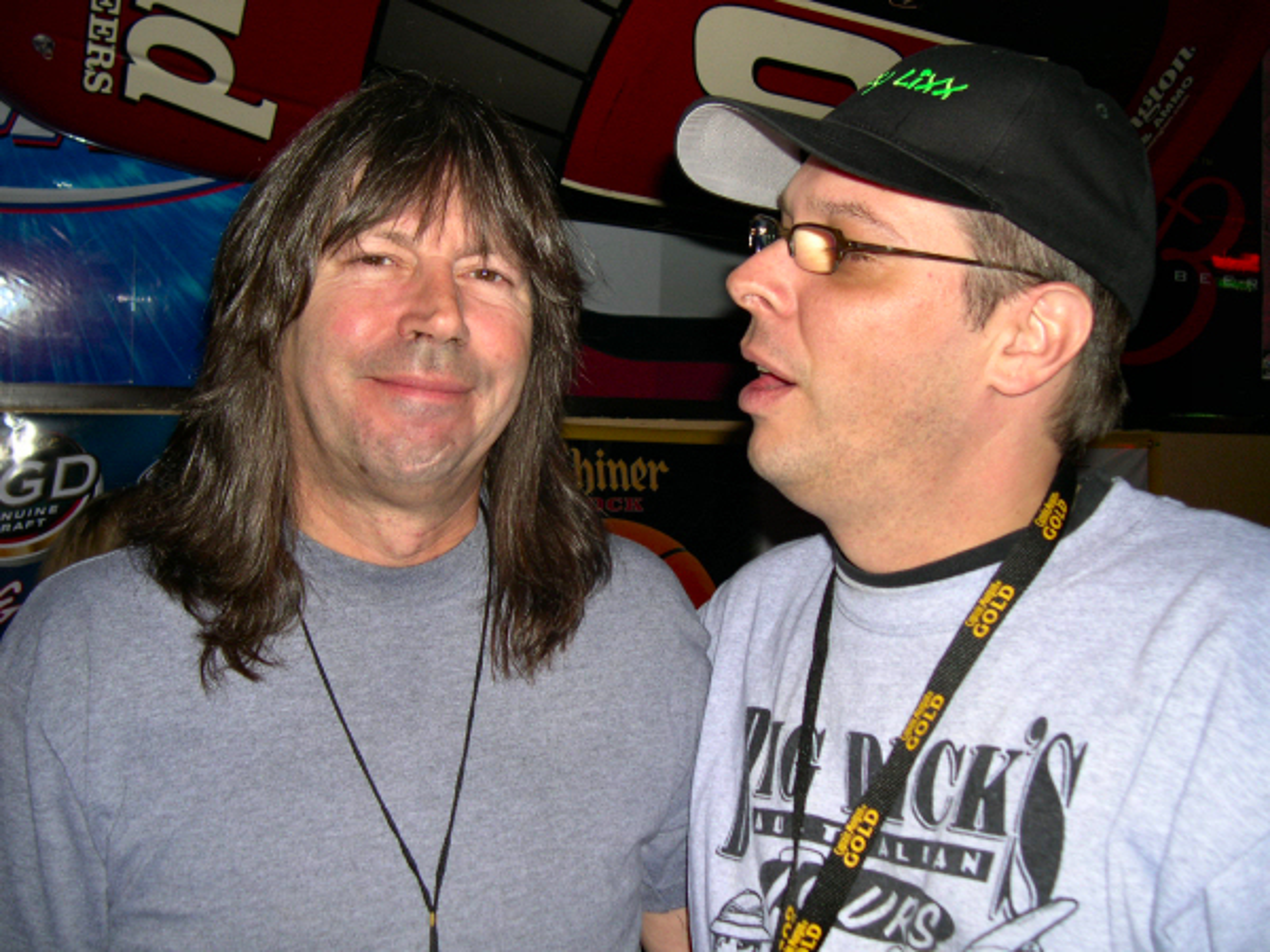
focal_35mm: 38
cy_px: 476
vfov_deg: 37.7
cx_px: 635
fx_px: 1394
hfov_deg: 49.0
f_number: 2.8
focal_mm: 8
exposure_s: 1/60
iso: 100
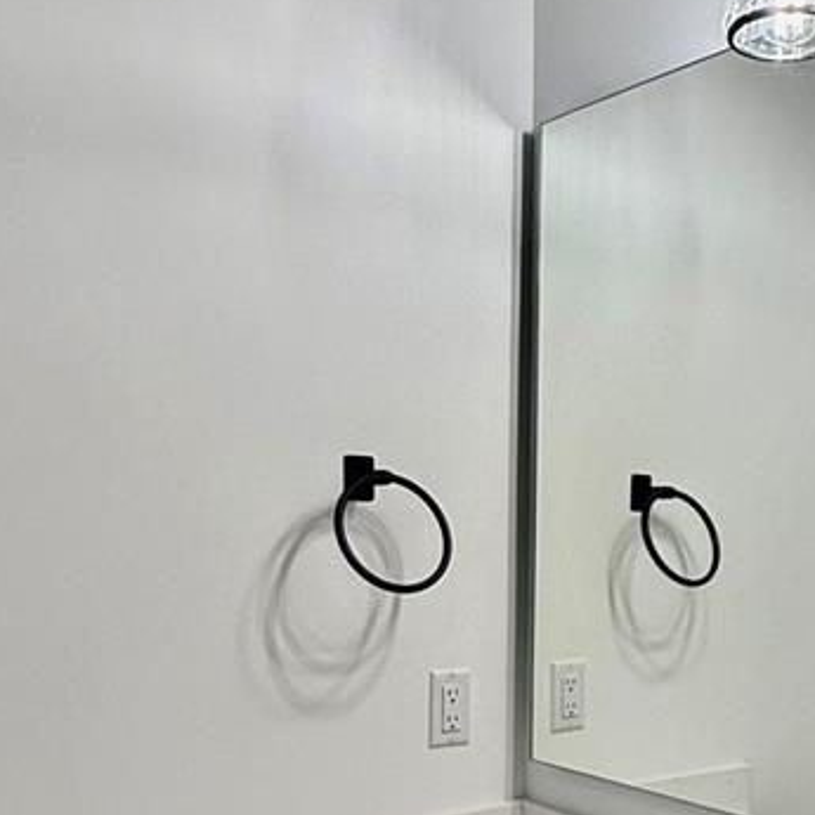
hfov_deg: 38.3
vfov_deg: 37.1
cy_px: 702
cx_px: 598
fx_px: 1145
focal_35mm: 43
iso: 50
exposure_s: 1/120
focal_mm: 2.22
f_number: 2.2
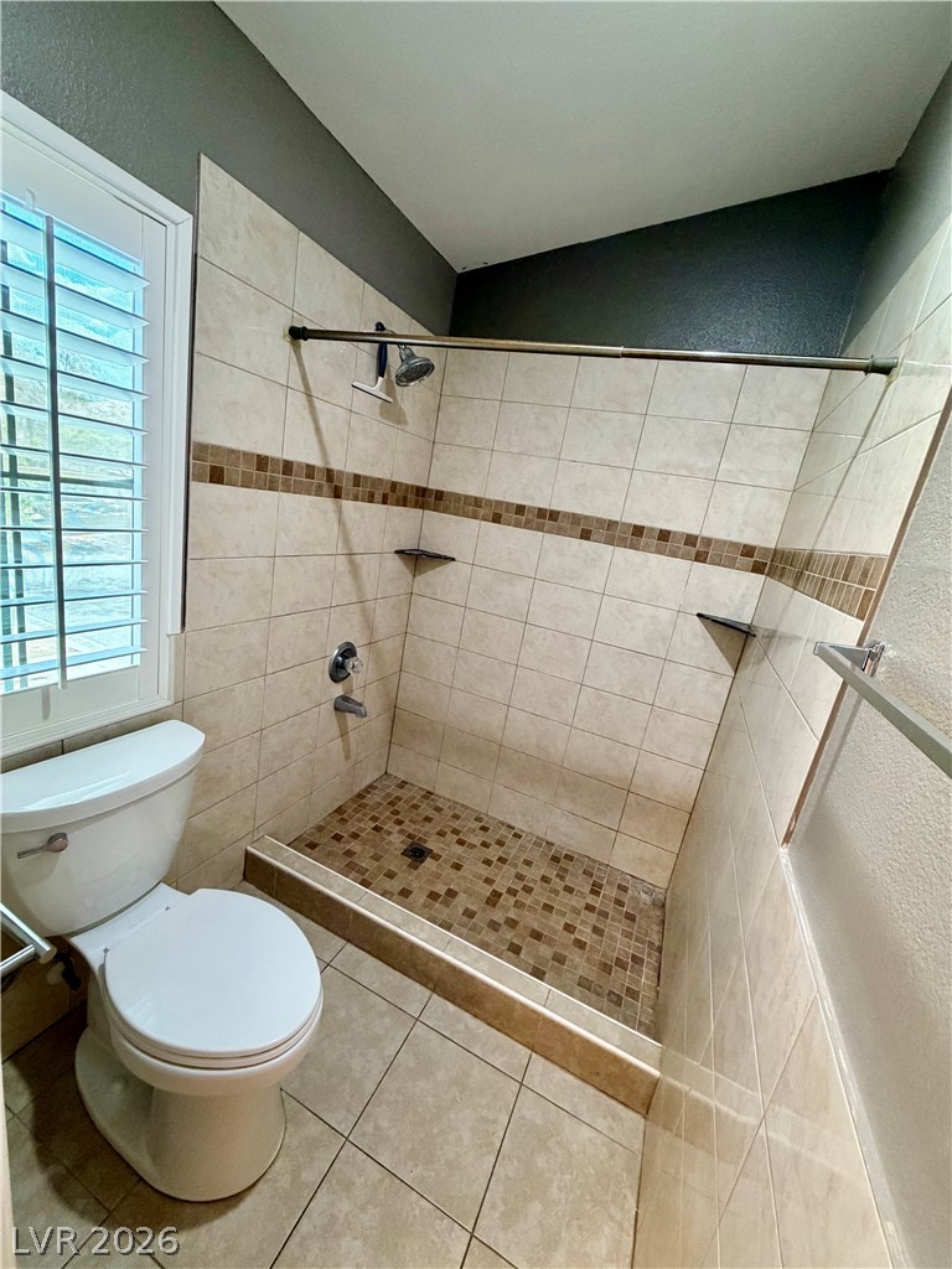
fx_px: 513
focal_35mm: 14
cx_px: 476
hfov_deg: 85.7
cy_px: 634
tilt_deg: -13.9
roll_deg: -9.9
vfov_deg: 102.1
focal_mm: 2.22
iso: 400
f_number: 2.2
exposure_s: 1/60
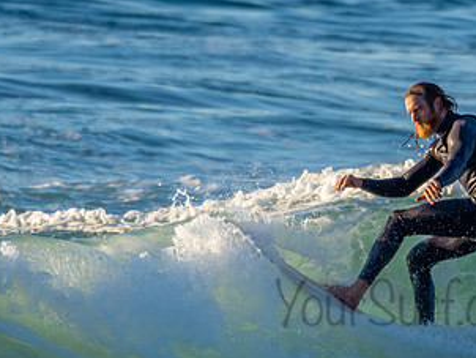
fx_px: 12950
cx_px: 438
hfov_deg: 2.1
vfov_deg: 1.6
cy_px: 289
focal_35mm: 941
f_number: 5.6
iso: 560
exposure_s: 1/1250
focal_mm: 340
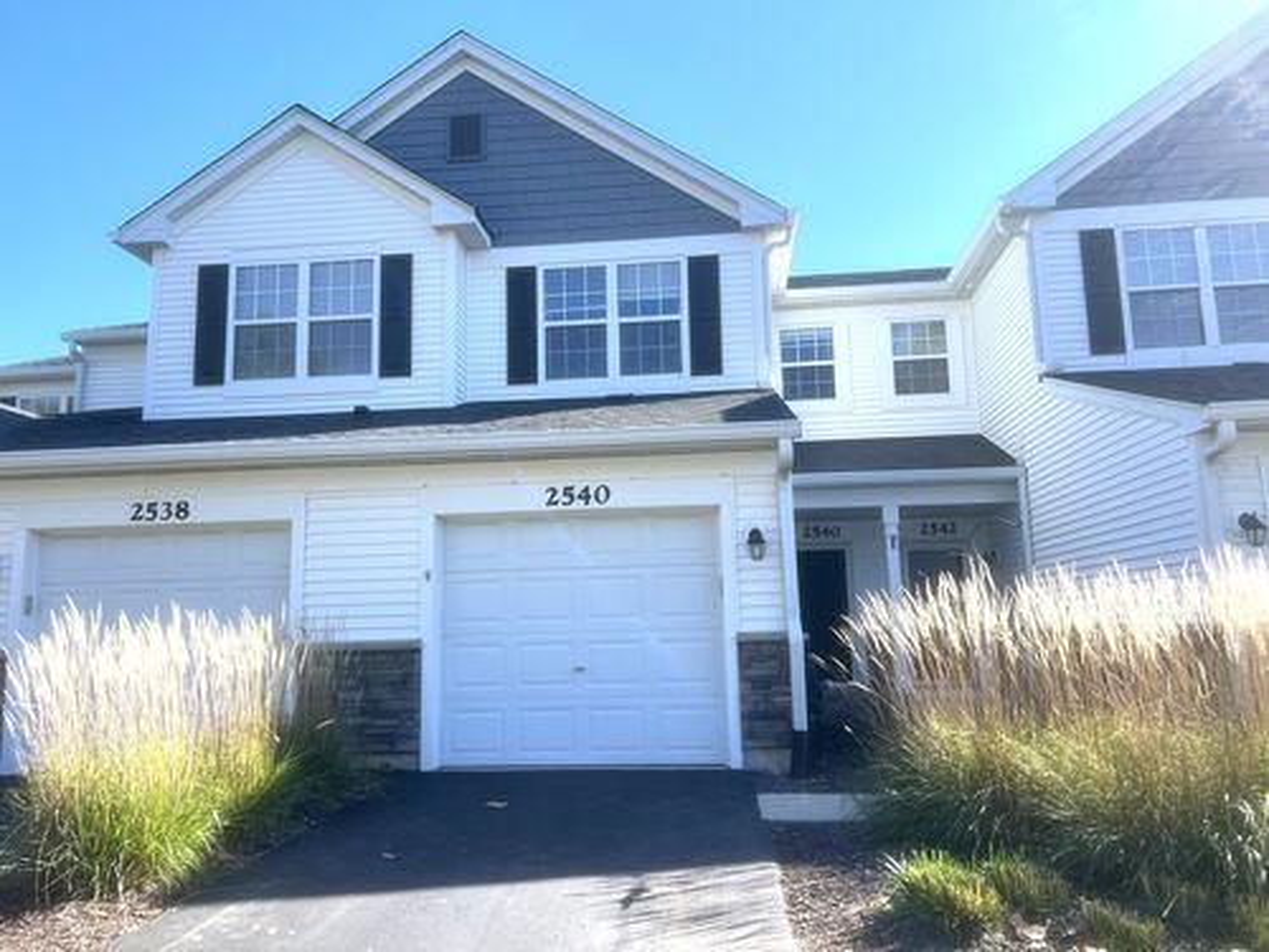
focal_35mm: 26
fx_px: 953
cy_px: 476
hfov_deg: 67.3
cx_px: 634
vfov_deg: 53.1
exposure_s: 1/1779
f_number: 1.5
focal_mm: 5.7
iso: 50
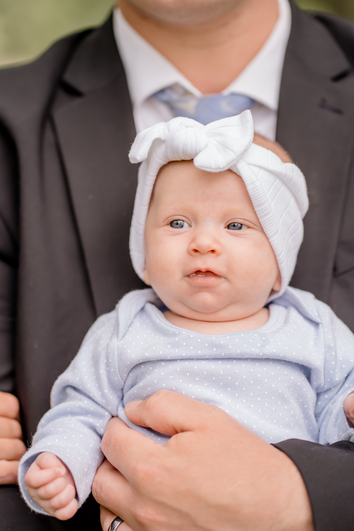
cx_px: 177
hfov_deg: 16.1
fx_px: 1254
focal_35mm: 85
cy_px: 266
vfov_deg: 23.9
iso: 400
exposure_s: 1/400
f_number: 2.8
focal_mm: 85
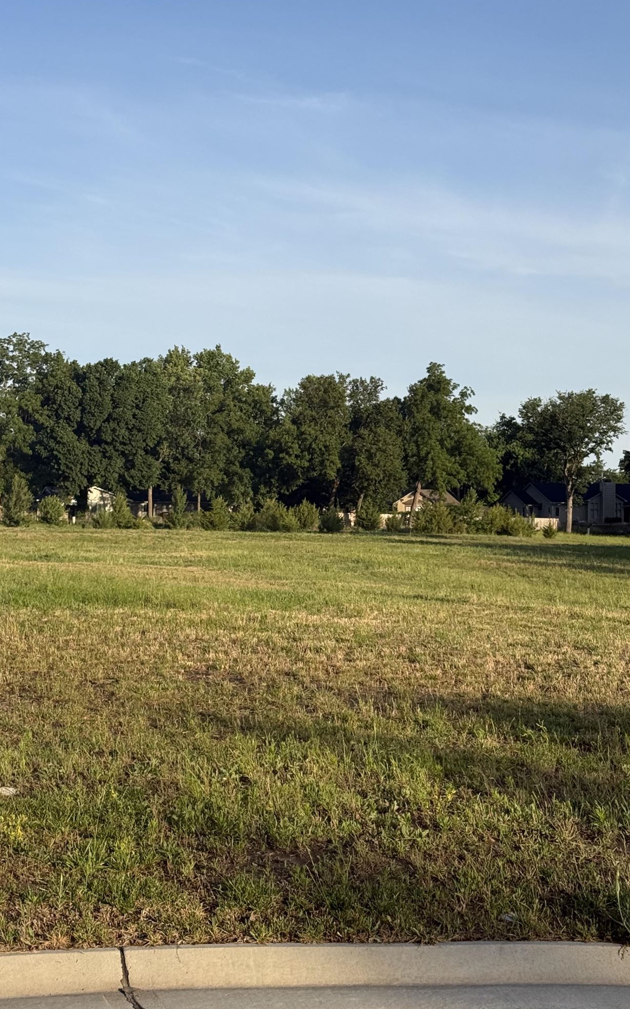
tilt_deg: +0.0
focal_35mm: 60
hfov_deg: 21.6
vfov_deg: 34.0
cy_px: 534
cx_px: 303
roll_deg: -1.4
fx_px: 1649
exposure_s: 1/3704
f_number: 1.78
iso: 64
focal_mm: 6.76
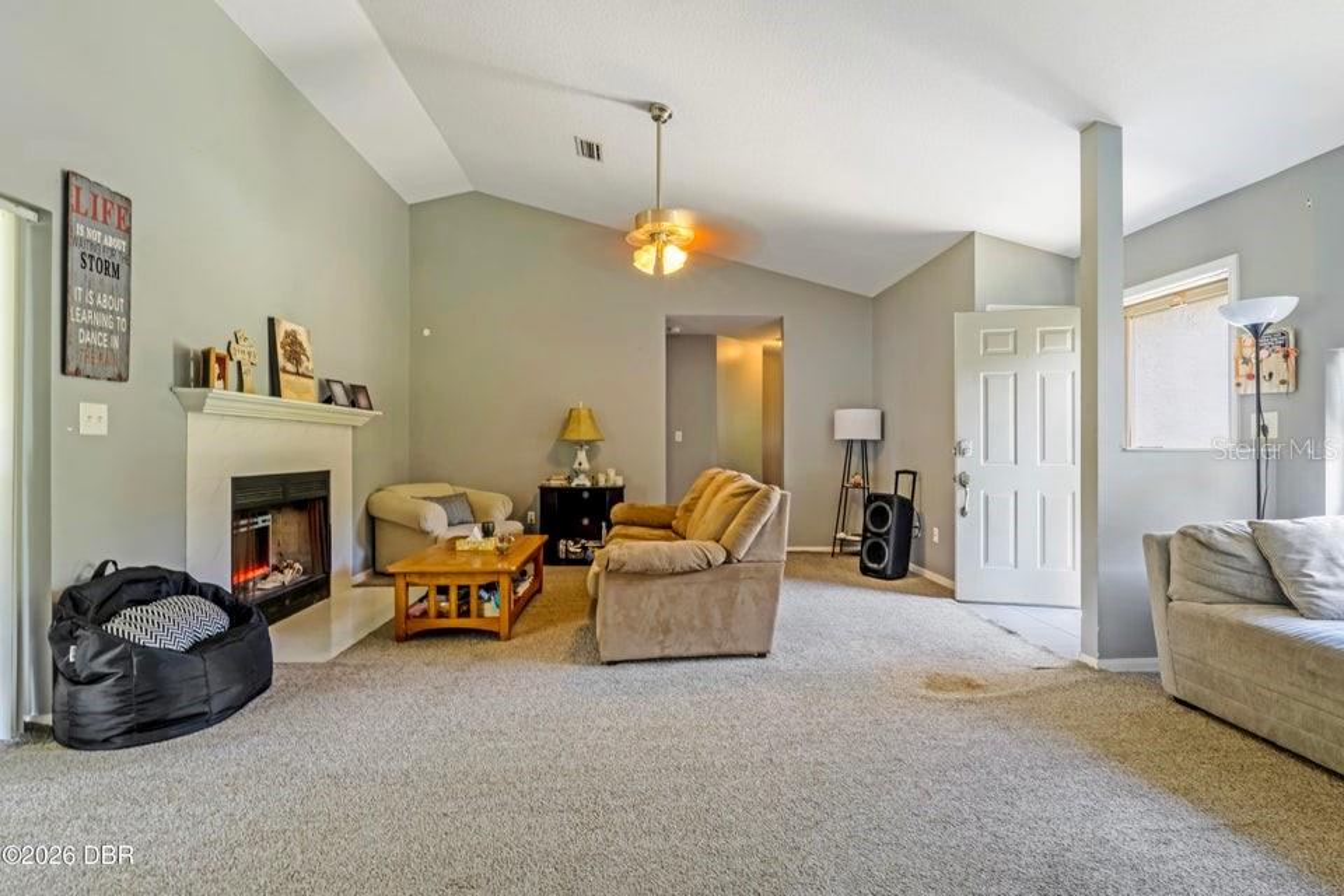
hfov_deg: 95.0
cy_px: 448
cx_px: 672
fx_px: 616
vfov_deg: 72.1
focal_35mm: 16
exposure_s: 1/60
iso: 250
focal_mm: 11
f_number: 9
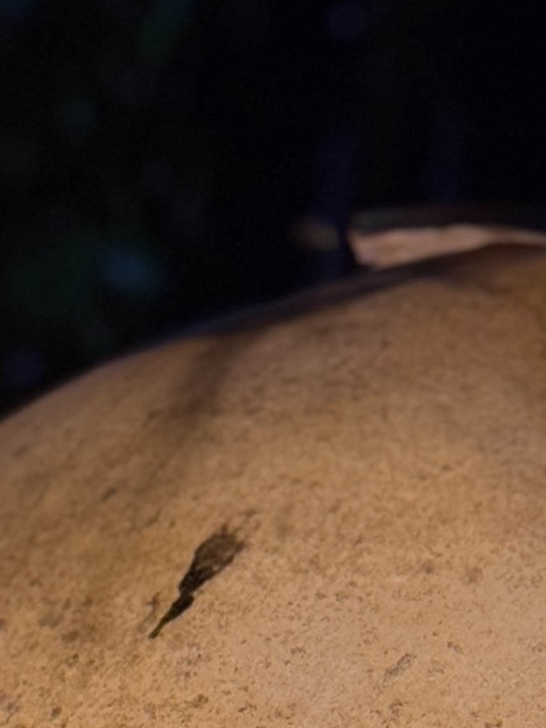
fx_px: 4922
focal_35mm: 234
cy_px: 1748
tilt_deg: +13.4
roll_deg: +1.6
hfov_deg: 6.3
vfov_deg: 7.8
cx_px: 526
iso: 80
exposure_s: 1/101
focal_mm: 6.76
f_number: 1.78
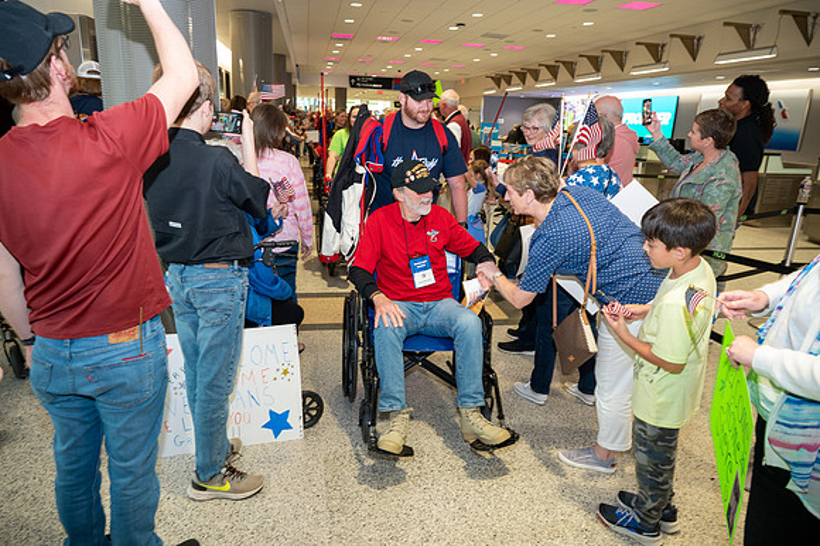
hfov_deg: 73.8
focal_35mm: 24
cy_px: 273
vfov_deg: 53.1
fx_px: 546
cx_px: 410
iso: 1400
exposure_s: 1/40
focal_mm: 24
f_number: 4.5
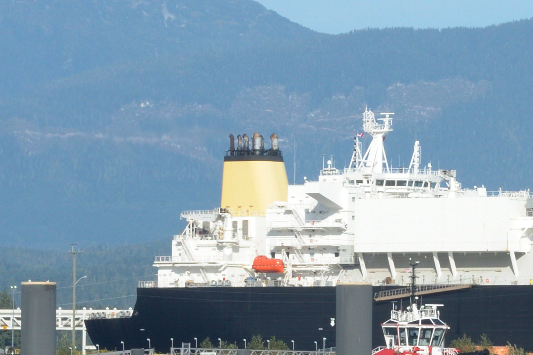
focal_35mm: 437
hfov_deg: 4.7
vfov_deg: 3.1
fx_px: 6466
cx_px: 798
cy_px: 335
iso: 200
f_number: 22
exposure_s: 1/60
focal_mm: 125
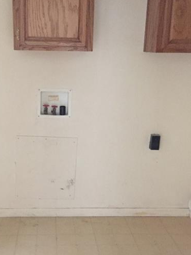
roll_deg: -2.2
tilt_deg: -12.8
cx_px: 68
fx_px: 331
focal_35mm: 45
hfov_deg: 32.0
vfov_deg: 42.1
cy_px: 134
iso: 400
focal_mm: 4.15
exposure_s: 1/15
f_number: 2.2
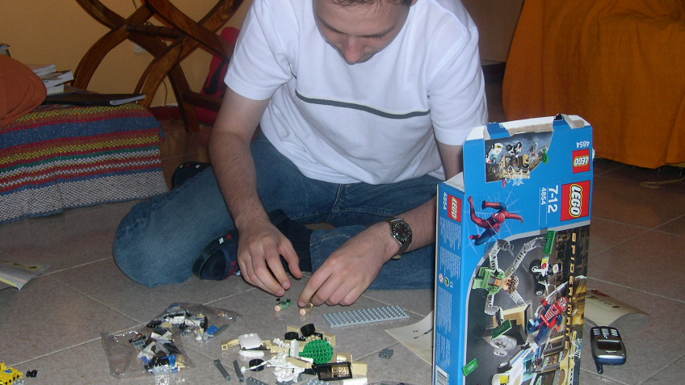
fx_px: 908
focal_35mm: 50
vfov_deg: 23.9
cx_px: 314
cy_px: 163
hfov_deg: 41.3
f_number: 2.8
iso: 100
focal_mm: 8
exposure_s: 1/60
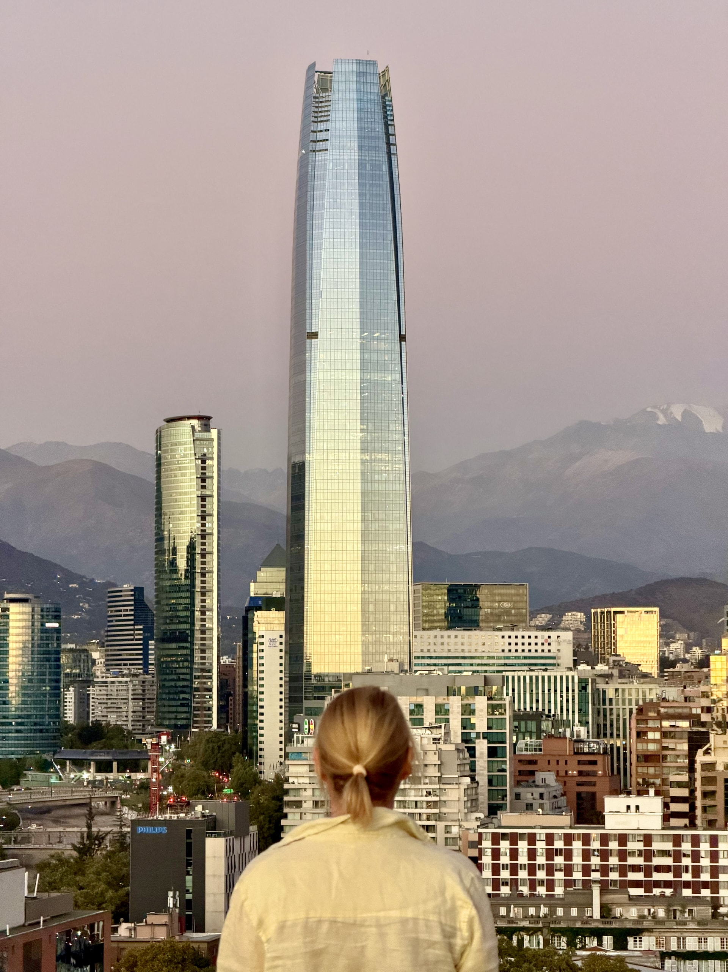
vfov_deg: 19.6
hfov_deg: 14.8
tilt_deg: +3.7
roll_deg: -0.8
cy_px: 486
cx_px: 364
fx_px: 2805
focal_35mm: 100
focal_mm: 16.89
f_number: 2.8
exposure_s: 1/84
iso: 500
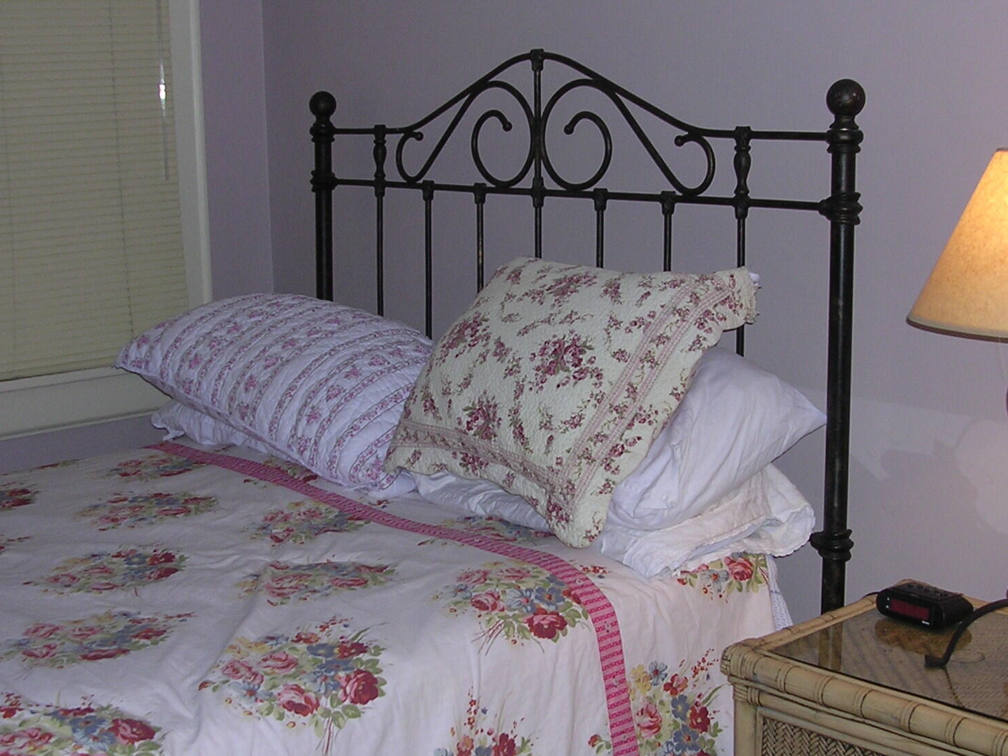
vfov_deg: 27.5
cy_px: 363
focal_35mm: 53
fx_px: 1543
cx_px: 534
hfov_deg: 36.2
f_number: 2.8
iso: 124
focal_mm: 5.8
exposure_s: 1/60.1
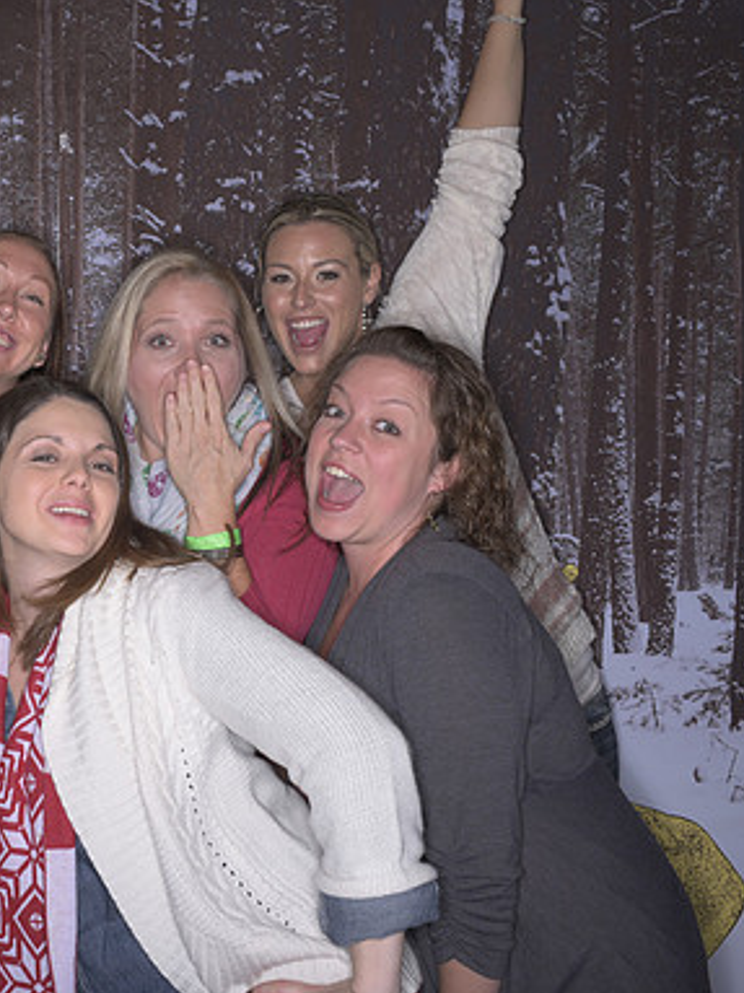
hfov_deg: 27.4
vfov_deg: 37.5
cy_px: 499
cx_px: 60
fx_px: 1462
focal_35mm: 51
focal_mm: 35
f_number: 11
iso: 64
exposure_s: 1/250
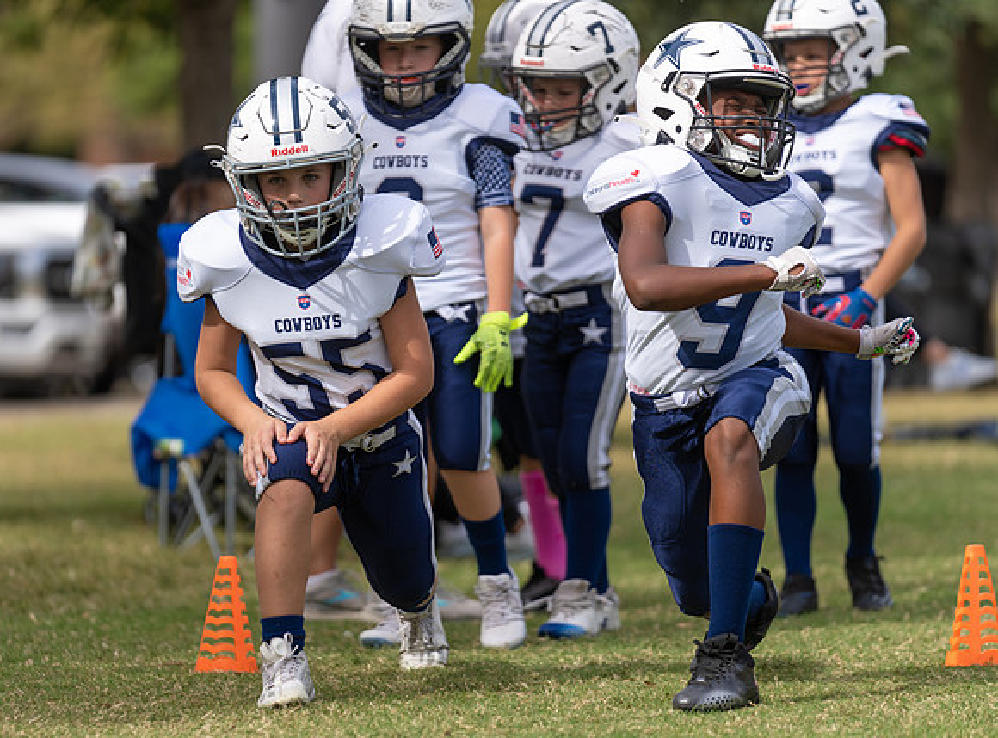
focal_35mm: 248
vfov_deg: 5.9
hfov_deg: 8.0
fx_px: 7110
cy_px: 427
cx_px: 358
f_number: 2.8
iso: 100
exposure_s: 1/1600
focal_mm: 200
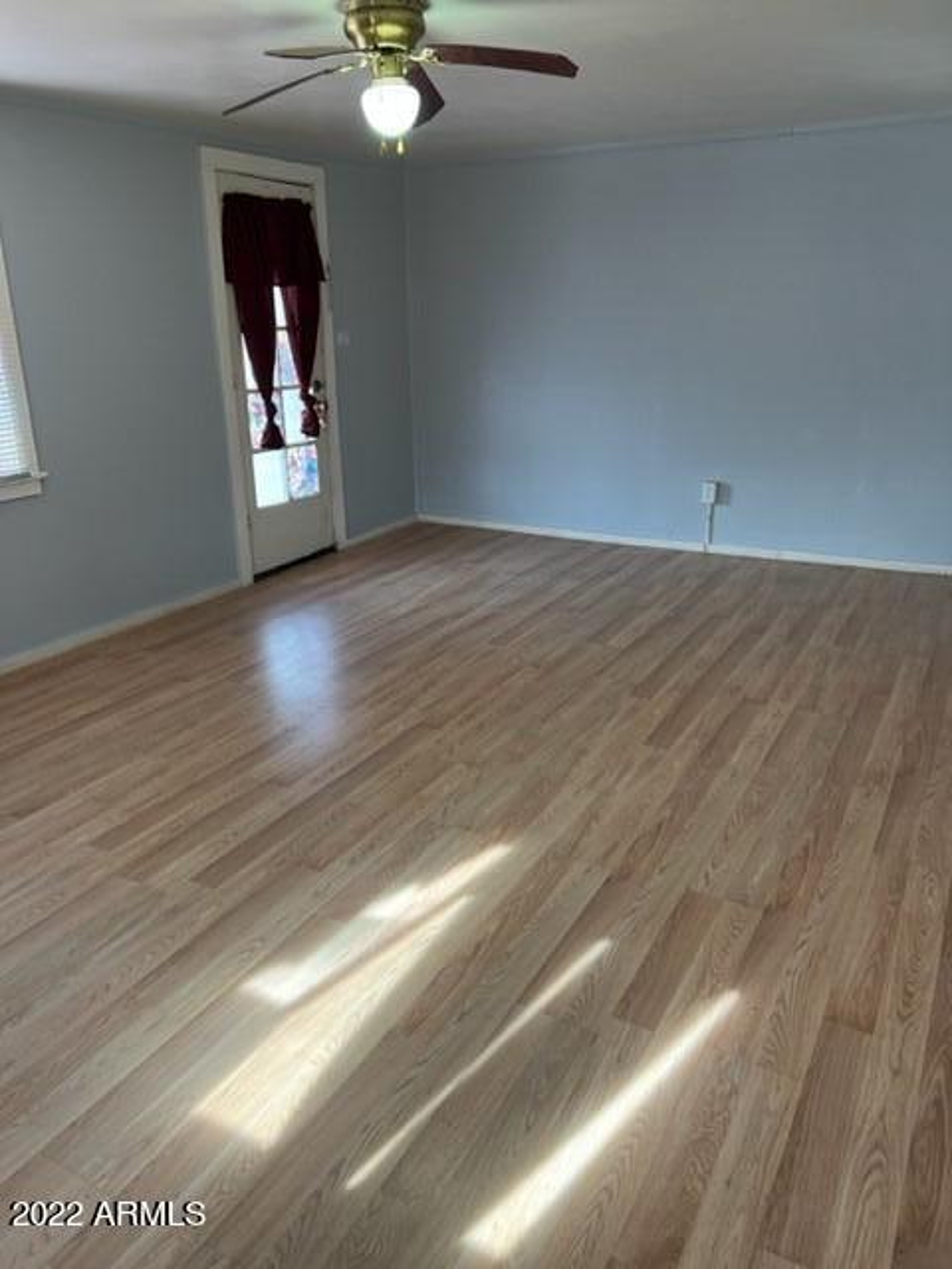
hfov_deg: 53.1
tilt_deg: -18.5
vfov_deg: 67.3
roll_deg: +1.3
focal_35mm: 26
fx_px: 953
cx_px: 476
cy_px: 634
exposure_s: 1/120
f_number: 1.5
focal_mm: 5.7
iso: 100
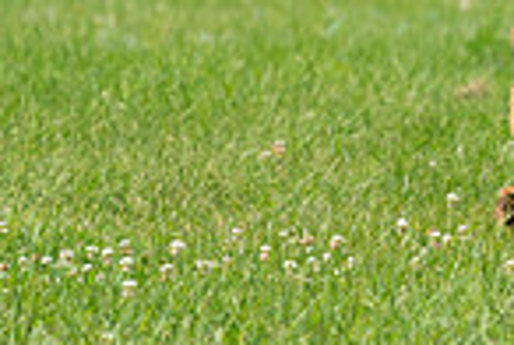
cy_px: -79
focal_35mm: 891
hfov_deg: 2.3
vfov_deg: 1.6
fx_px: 12747
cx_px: 669
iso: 1250
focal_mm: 225
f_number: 5.6
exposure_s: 1/4000
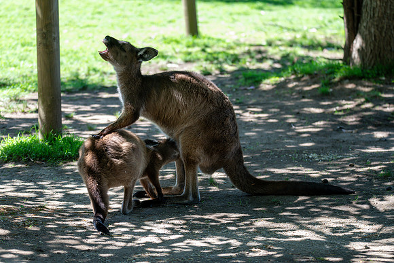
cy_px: 132
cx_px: 197
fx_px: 1642
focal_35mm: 150
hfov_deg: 13.7
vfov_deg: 9.2
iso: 800
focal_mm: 150
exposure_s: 1/400
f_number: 6.3
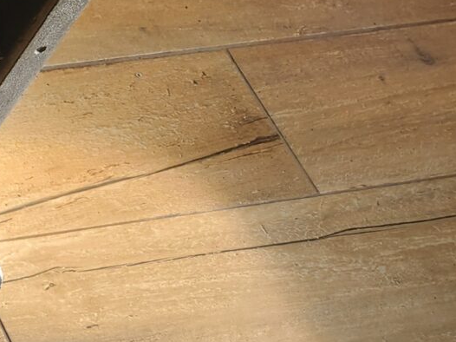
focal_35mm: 112
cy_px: 114
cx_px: -651
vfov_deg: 13.2
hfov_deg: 13.1
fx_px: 1475
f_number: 1.8
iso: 25
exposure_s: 1/180
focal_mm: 5.4
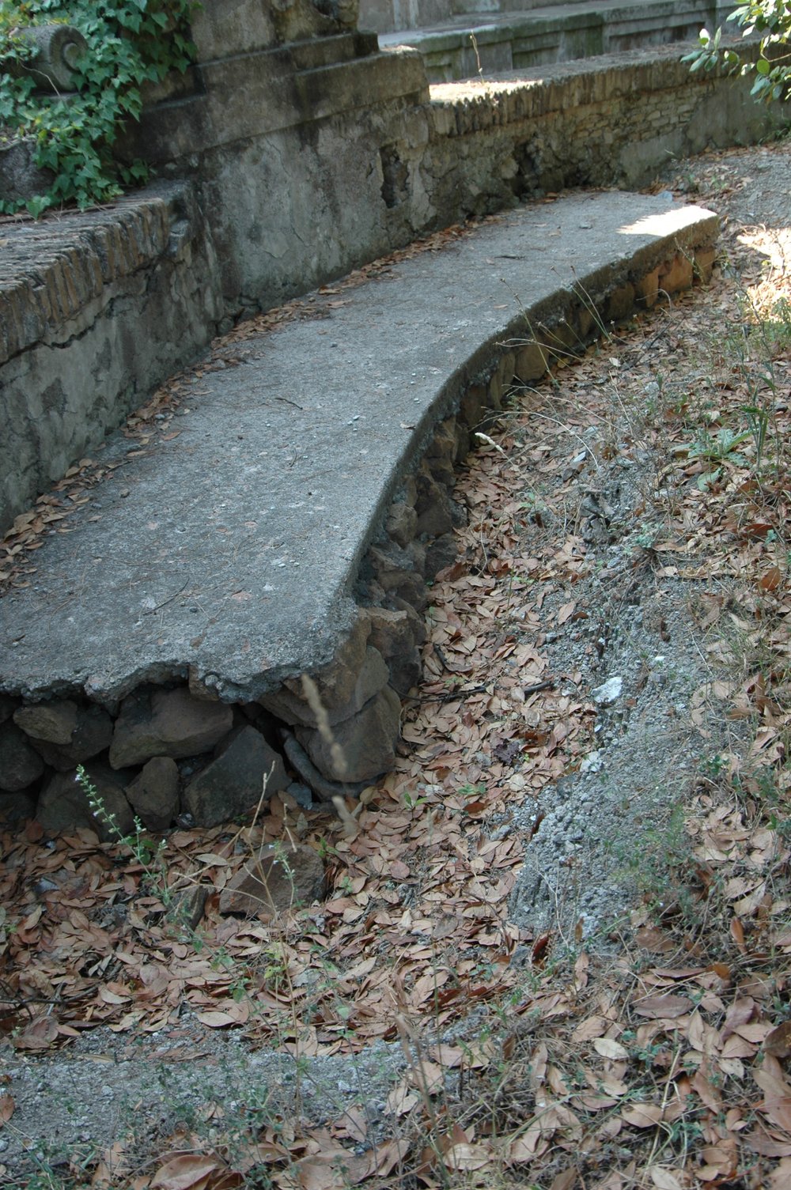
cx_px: 396
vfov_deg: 53.2
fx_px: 1189
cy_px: 595
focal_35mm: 36
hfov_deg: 36.8
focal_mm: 24
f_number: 5
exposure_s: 1/100
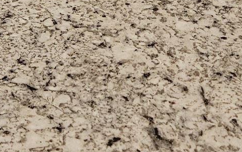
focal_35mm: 118
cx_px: 149
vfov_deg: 10.8
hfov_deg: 17.6
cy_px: -56
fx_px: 779
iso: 640
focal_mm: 5.4
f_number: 1.8
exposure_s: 1/120
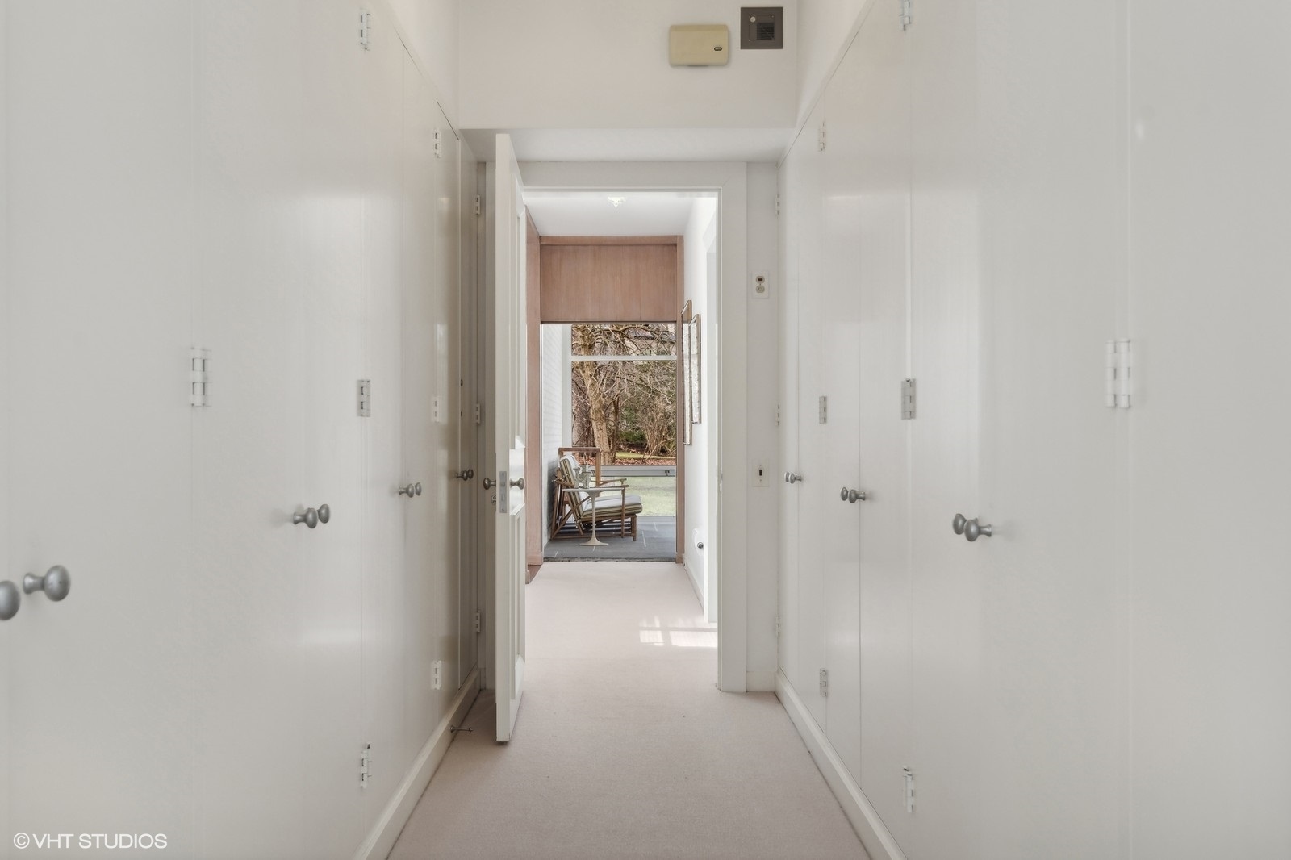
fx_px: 1076
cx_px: 646
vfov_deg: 43.6
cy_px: 430
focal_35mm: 30
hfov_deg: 61.9
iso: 200
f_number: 9
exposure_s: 1/40
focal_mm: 20
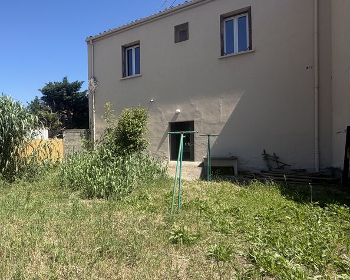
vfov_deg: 60.8
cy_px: 150
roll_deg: +1.7
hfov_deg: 66.4
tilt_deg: -0.7
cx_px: 74
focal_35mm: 23
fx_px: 238
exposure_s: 1/770
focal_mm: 2.22
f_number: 2.2
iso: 32
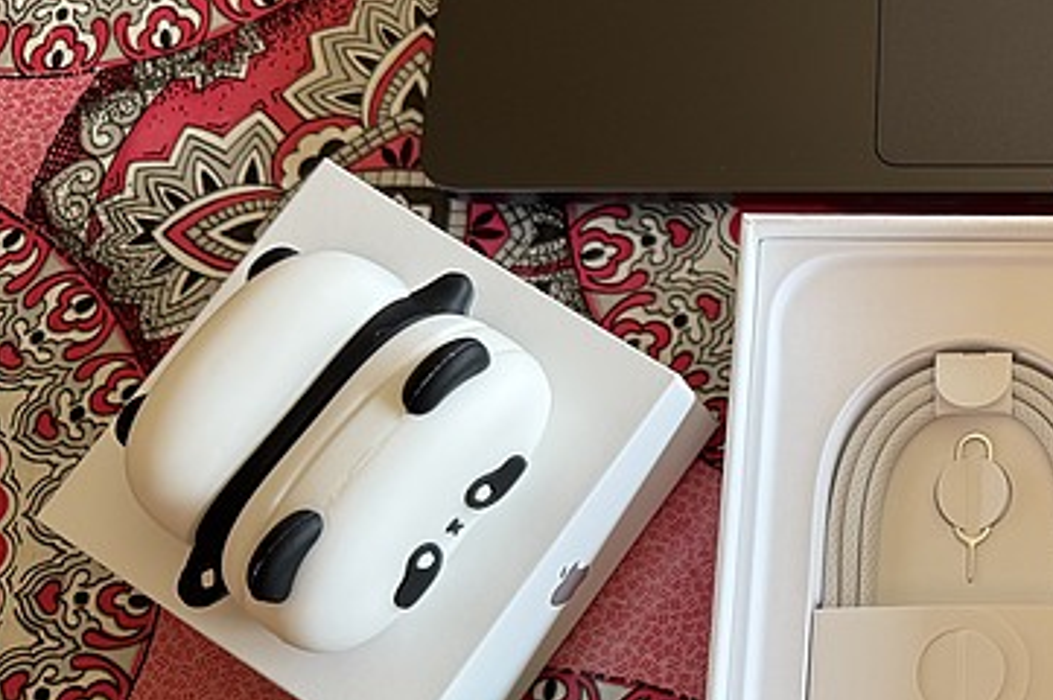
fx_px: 1578
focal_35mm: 54
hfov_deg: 32.8
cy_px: 413
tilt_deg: -73.6
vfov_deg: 25.0
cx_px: 1135
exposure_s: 1/120
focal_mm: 6.76
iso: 125
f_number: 1.78
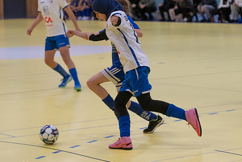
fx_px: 996
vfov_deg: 9.3
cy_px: 89
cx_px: 140
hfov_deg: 13.8
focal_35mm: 148
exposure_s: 1/500
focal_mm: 70
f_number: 3.2
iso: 2000
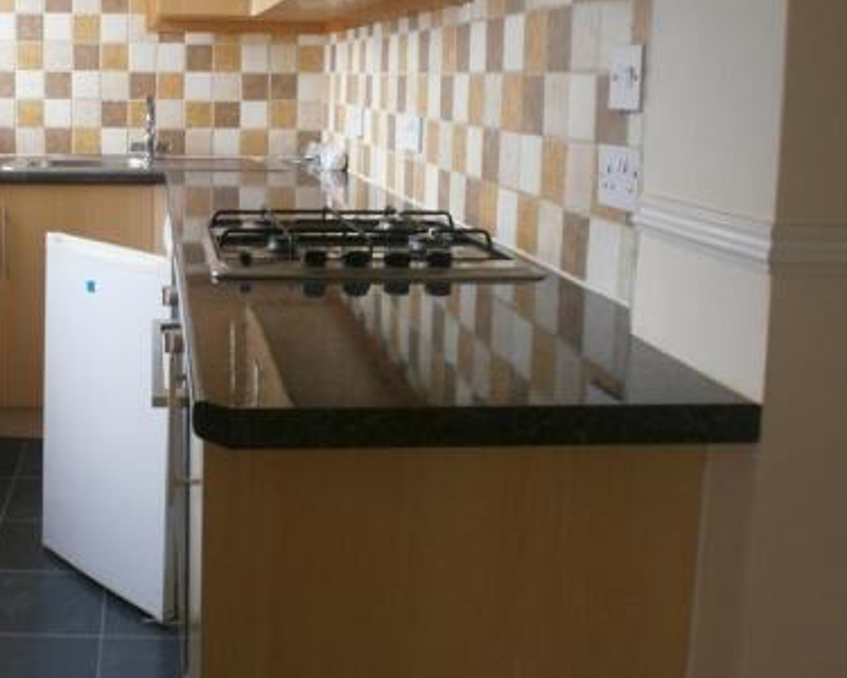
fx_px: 1028
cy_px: 195
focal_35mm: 41
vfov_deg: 35.9
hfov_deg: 43.2
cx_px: 200
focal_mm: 4.8
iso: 100
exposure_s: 1/100
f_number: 2.9
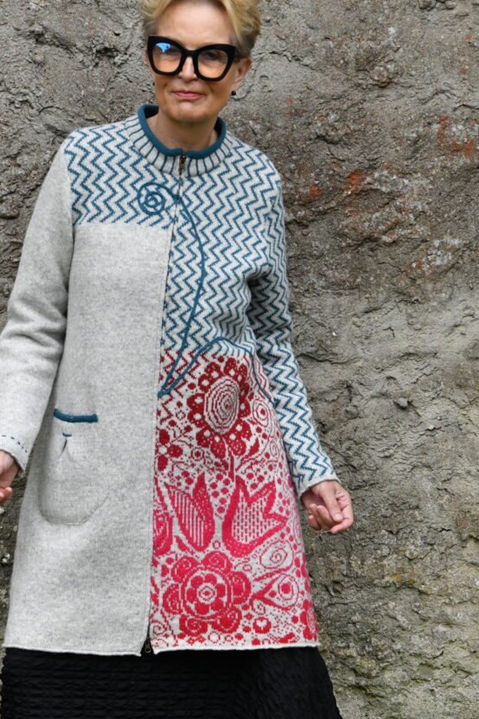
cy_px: 431
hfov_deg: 13.7
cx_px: 154
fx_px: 1996
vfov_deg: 20.4
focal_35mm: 100
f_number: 9.5
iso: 1600
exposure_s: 1/350
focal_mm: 55
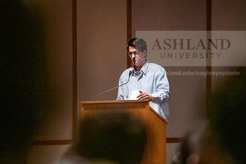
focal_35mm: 175
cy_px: 82
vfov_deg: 7.9
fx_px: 1196
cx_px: 123
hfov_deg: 11.7
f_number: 3.2
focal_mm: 175
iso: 2500
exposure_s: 1/200
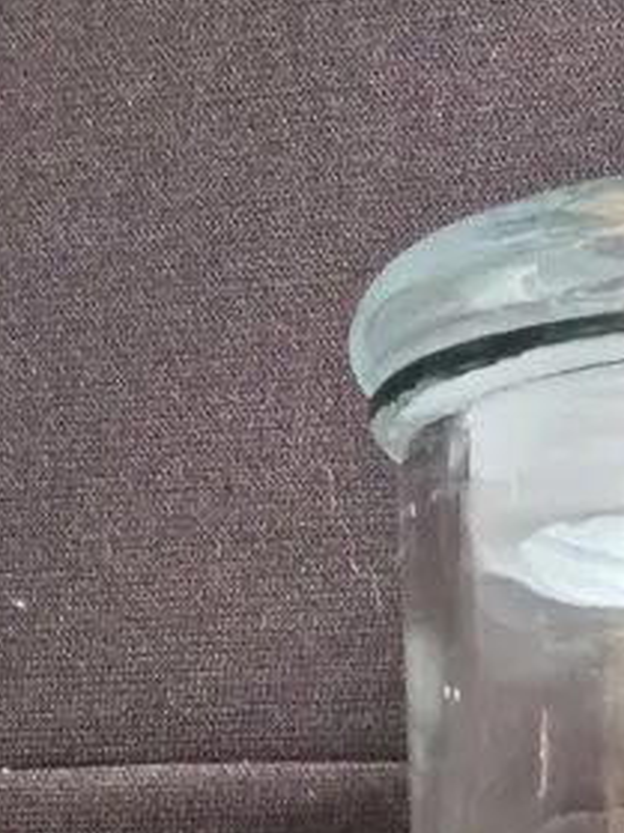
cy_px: 1206
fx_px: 2381
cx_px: 818
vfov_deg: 18.0
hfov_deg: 14.3
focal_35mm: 99
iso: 320
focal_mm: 2.87
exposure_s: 1/50
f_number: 2
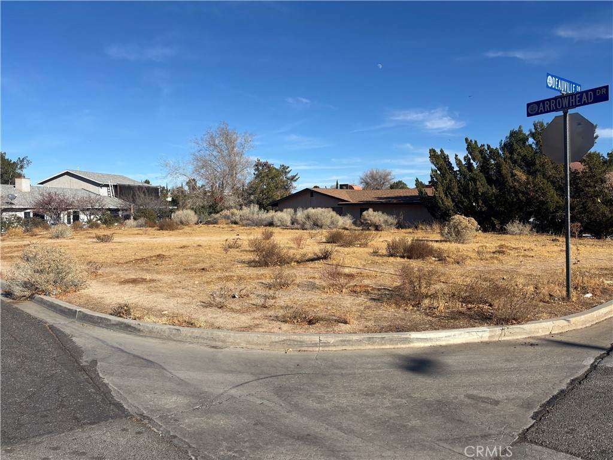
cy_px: 230
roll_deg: -0.3
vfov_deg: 53.1
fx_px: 460
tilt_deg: -2.7
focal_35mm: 26
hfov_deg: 67.3
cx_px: 306
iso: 50
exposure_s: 1/4425
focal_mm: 5.96
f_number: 1.6
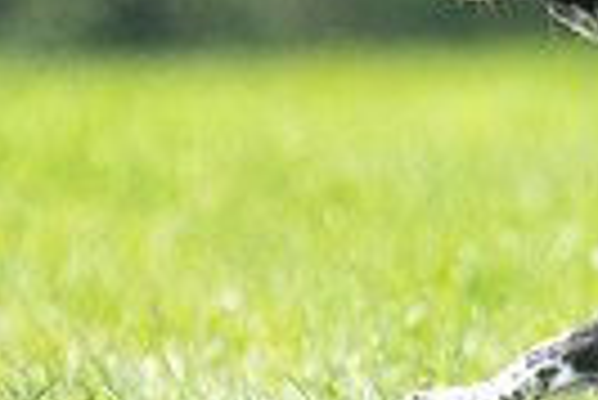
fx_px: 38313
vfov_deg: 0.6
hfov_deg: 0.9
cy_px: -119
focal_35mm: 2304
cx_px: 796
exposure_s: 1/4000
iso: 4000
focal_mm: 529
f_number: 6.3
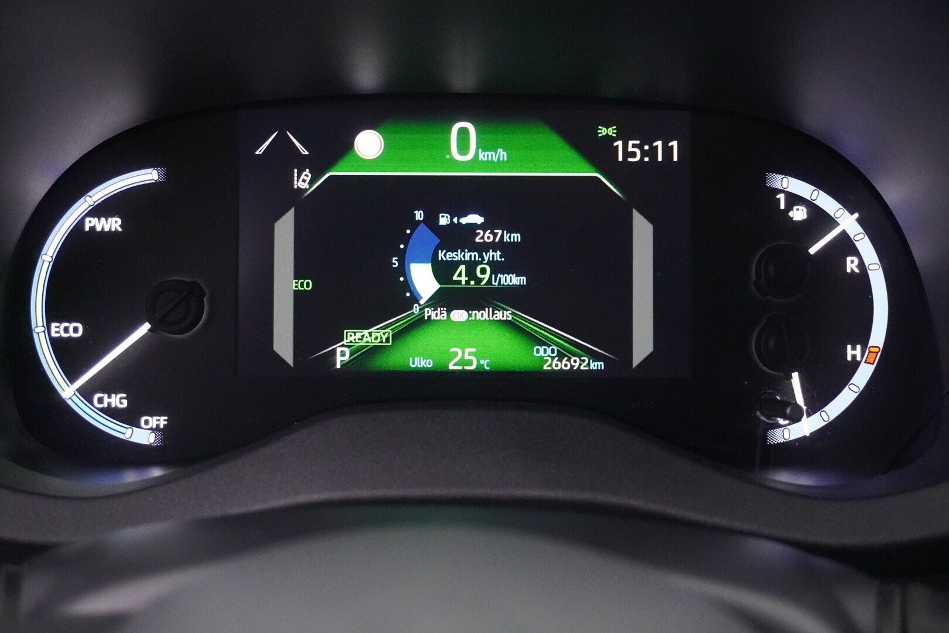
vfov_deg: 29.9
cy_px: 316
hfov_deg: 43.6
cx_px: 474
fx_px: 1186
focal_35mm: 45
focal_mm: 30
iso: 6400
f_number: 5
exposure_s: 1/13
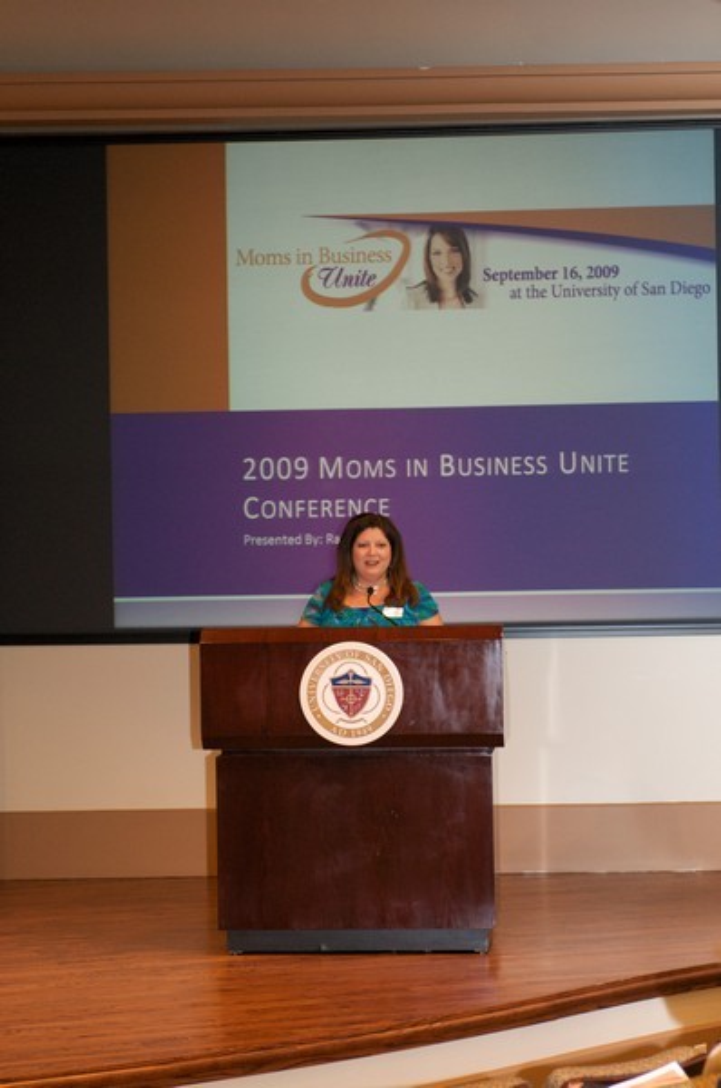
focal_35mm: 99
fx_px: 2984
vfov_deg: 20.6
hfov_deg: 13.8
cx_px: 360
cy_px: 544
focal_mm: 66
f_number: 2.8
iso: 640
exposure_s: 1/160
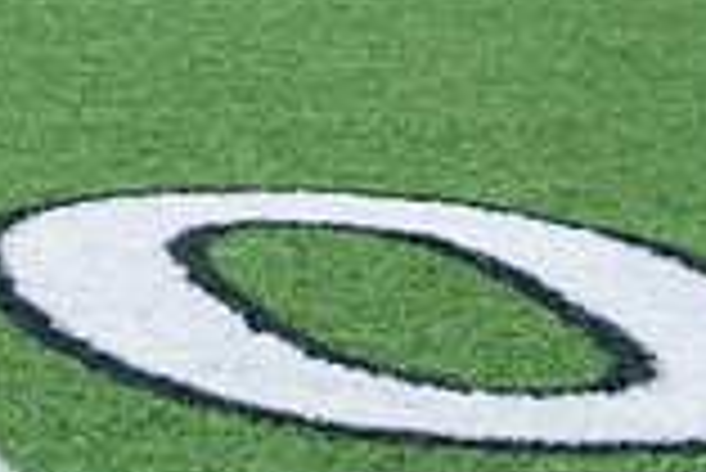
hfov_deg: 8.9
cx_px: -162
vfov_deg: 5.9
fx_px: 4495
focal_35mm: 229
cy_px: -240
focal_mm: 62
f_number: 9
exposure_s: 1/640
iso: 8000
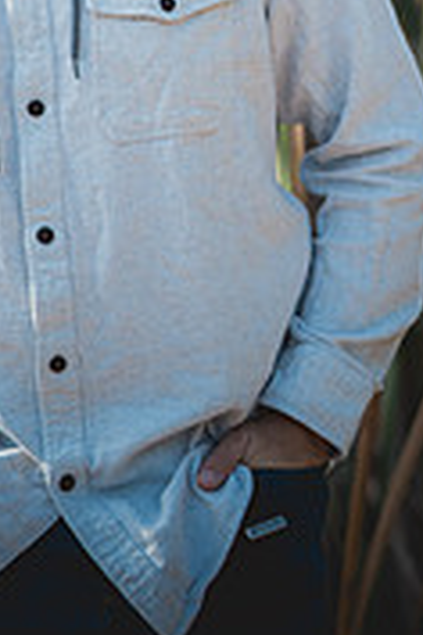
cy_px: -57
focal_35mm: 127
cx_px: 97
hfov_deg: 10.8
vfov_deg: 15.7
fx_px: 2238
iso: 250
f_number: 1.4
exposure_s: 1/4000
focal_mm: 50
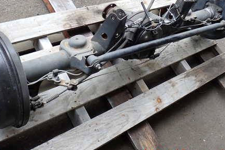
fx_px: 269
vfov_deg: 30.8
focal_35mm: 43
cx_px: 106
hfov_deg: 45.4
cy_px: 45
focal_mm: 5.4
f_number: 2.3
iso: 100
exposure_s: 1/80
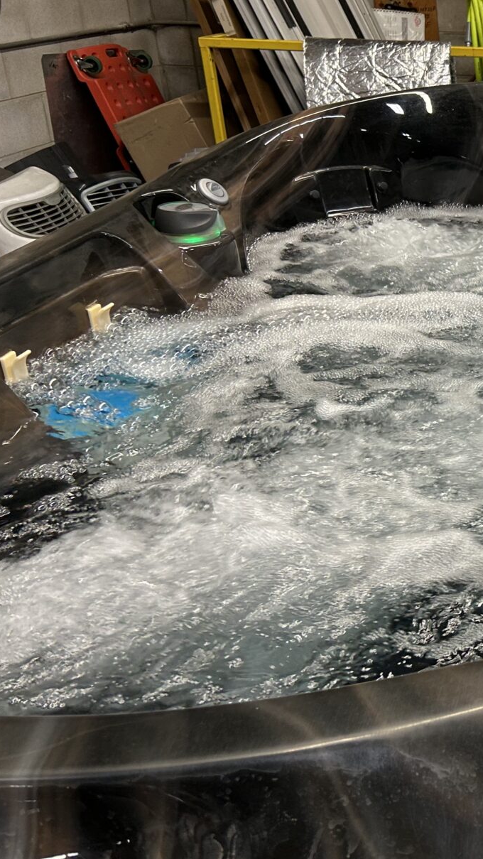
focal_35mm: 48
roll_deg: -1.2
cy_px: 443
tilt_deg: -24.7
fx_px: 1093
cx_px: 712
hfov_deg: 21.2
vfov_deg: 42.9
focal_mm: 5.7
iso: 80
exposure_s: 1/60
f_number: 1.5
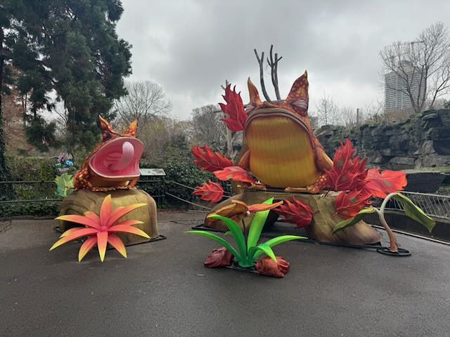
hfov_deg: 71.6
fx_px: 312
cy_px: 168
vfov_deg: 56.8
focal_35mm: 24
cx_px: 225
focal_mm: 6.76
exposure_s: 1/264
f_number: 1.78
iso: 64
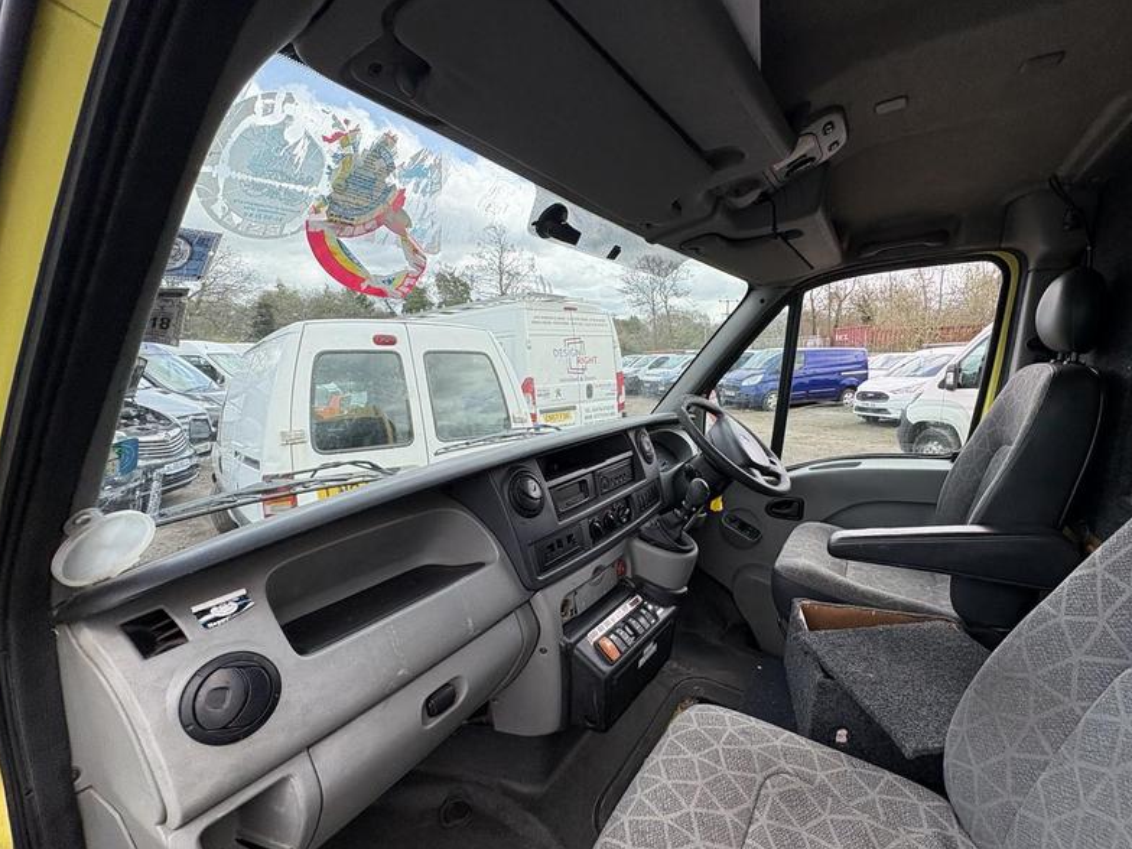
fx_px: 523
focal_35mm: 16
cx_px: 624
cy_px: 459
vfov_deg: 78.0
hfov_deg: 94.2
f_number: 2.2
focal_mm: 2.22
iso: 40
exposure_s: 1/394
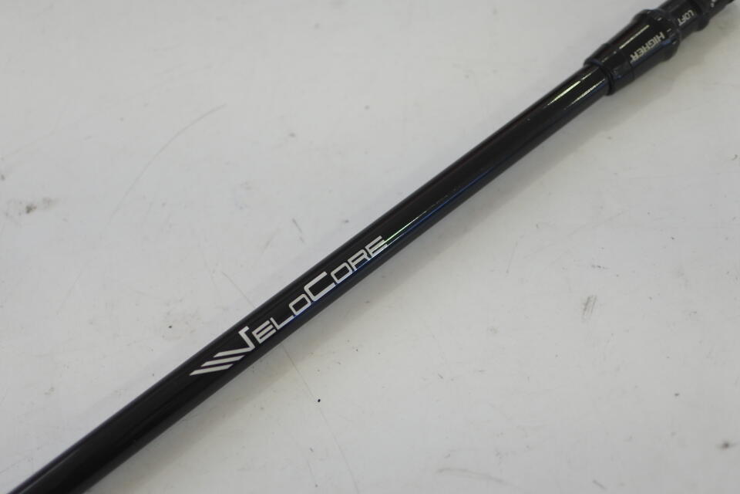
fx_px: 1007
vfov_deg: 27.5
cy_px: 247
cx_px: 370
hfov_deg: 40.3
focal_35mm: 49
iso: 400
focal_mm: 18.5
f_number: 1.8
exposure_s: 1/400
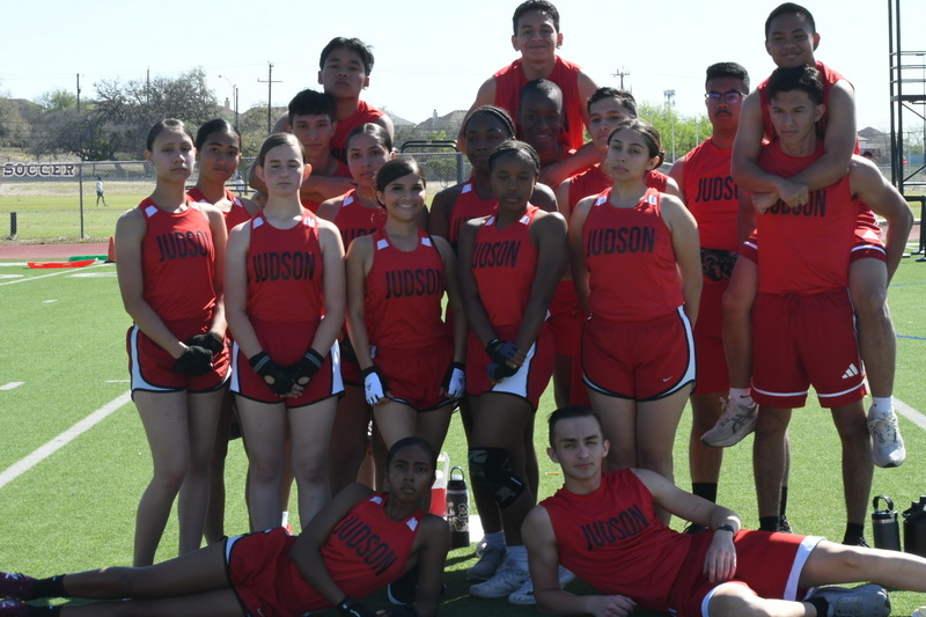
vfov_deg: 13.0
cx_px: 463
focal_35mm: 105
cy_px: 308
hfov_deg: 19.5
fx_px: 2700
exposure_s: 1/125
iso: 800
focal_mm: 70
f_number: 22
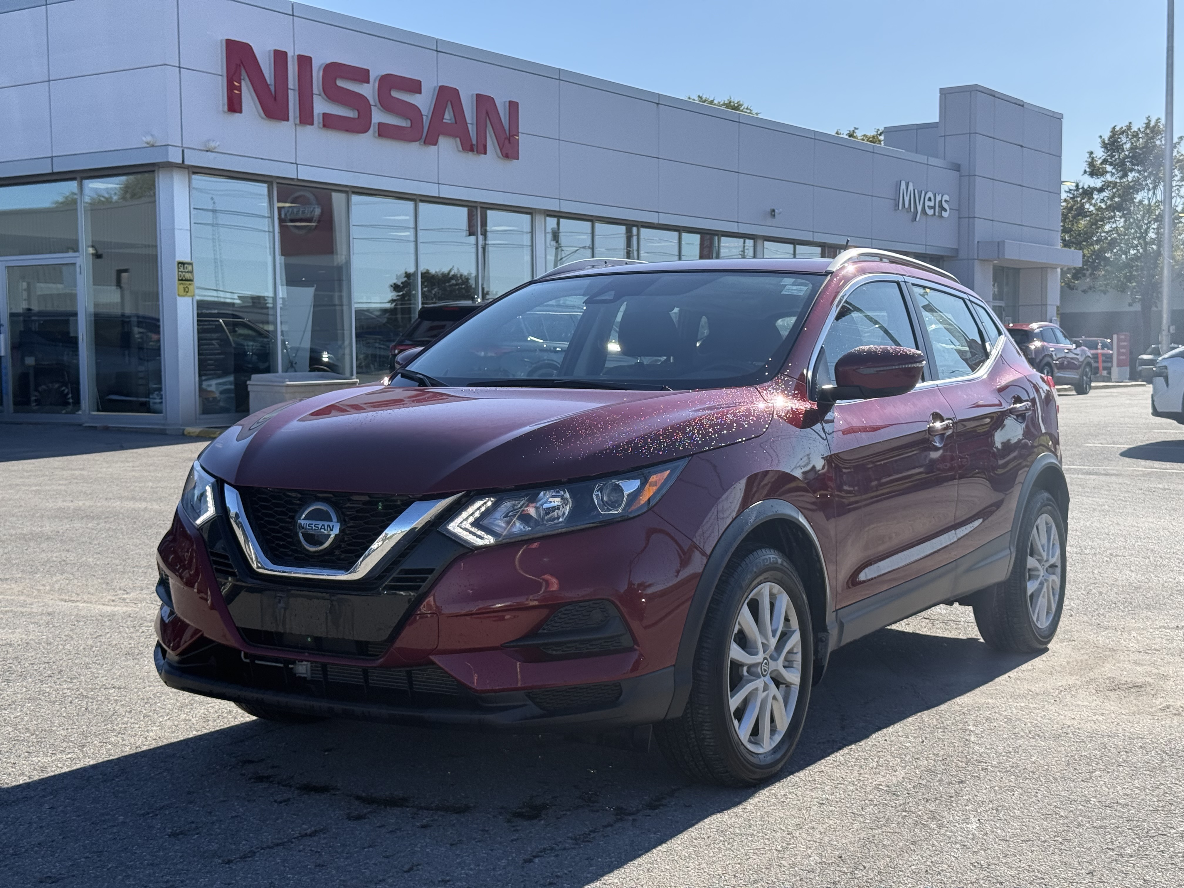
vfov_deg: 30.3
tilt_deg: -3.2
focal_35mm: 48
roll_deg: +0.8
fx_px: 1642
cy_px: 444
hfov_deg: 39.7
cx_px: 592
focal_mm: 6.76
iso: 80
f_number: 1.78
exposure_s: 1/3534
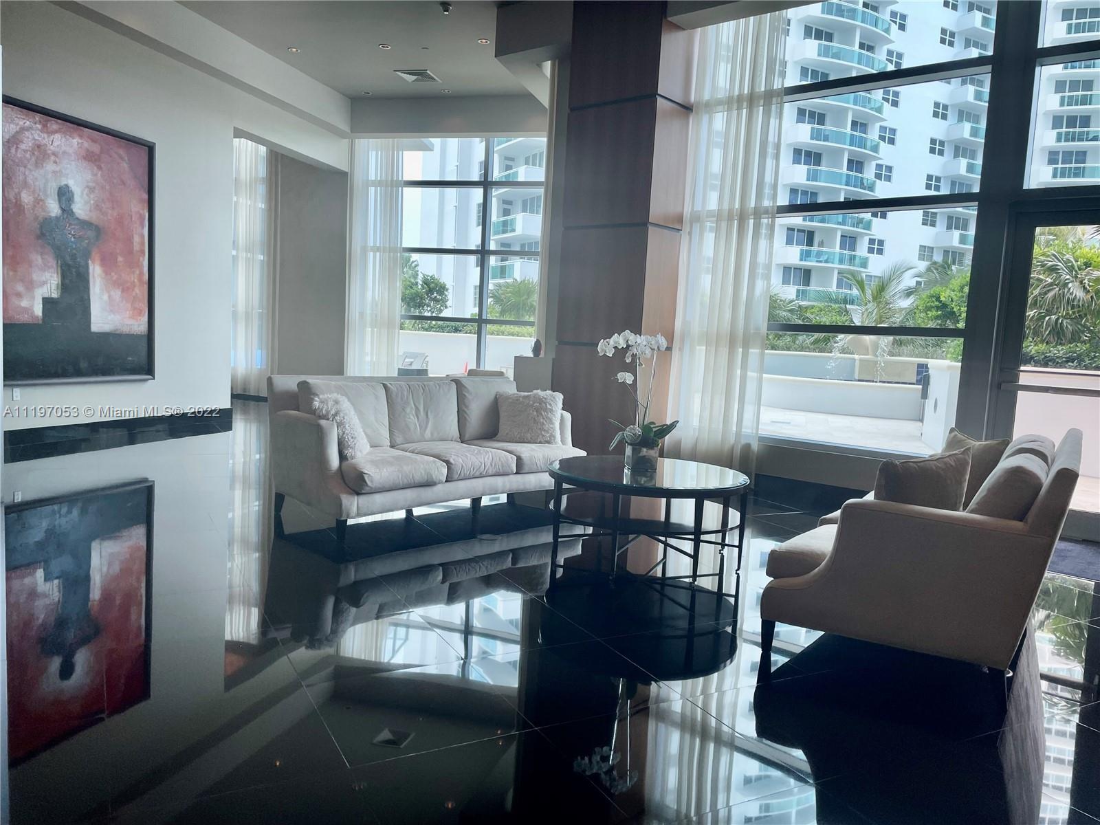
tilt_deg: -6.1
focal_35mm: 26
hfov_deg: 67.3
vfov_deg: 53.1
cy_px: 412
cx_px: 550
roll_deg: -2.4
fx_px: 826
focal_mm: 4.2
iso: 32
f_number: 1.6
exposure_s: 1/120
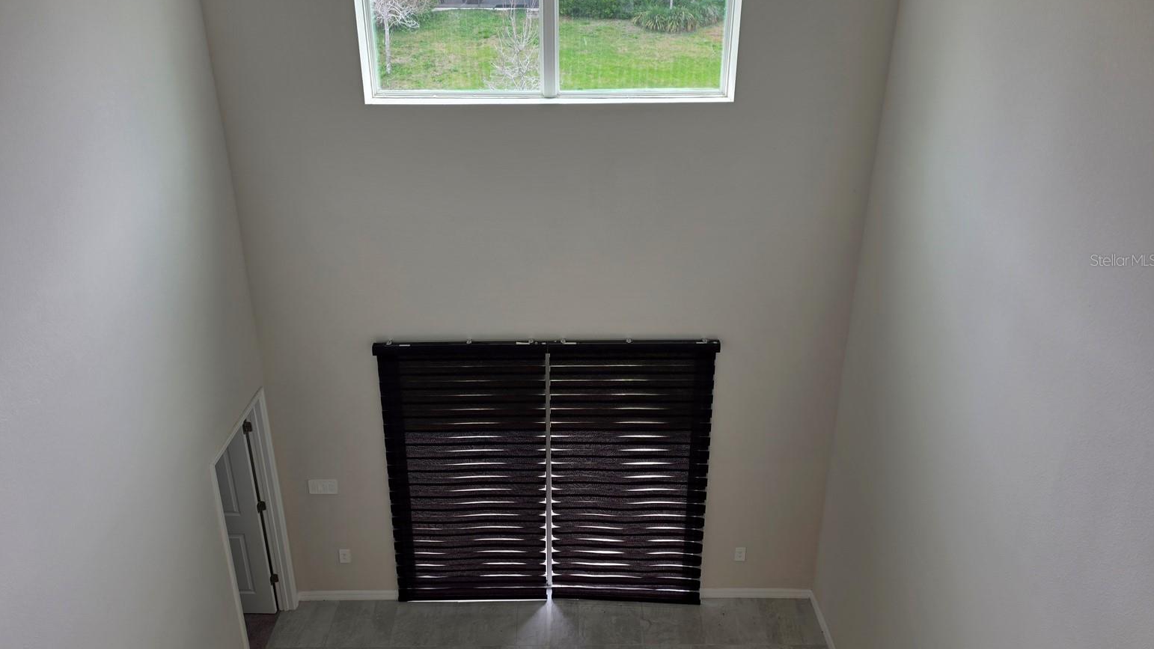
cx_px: 562
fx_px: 796
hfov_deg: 71.9
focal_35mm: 26
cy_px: 260
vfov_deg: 44.1
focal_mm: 6.3
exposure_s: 1/120
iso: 20
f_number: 1.7
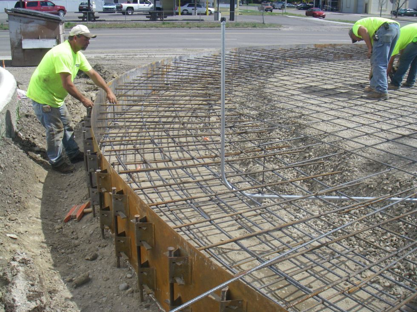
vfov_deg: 37.7
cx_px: 208
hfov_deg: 49.0
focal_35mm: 38
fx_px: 458
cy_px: 156
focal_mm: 6.3
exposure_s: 1/160
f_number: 6.6
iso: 64
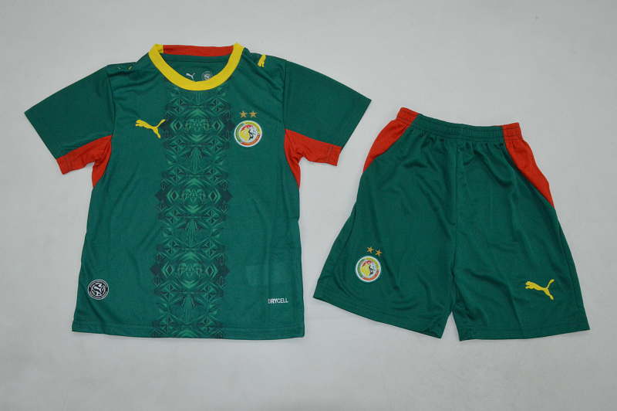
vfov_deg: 41.6
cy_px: 206
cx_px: 308
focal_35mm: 32
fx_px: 539
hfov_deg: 59.5
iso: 3200
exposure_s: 1/200
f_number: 25
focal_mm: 21
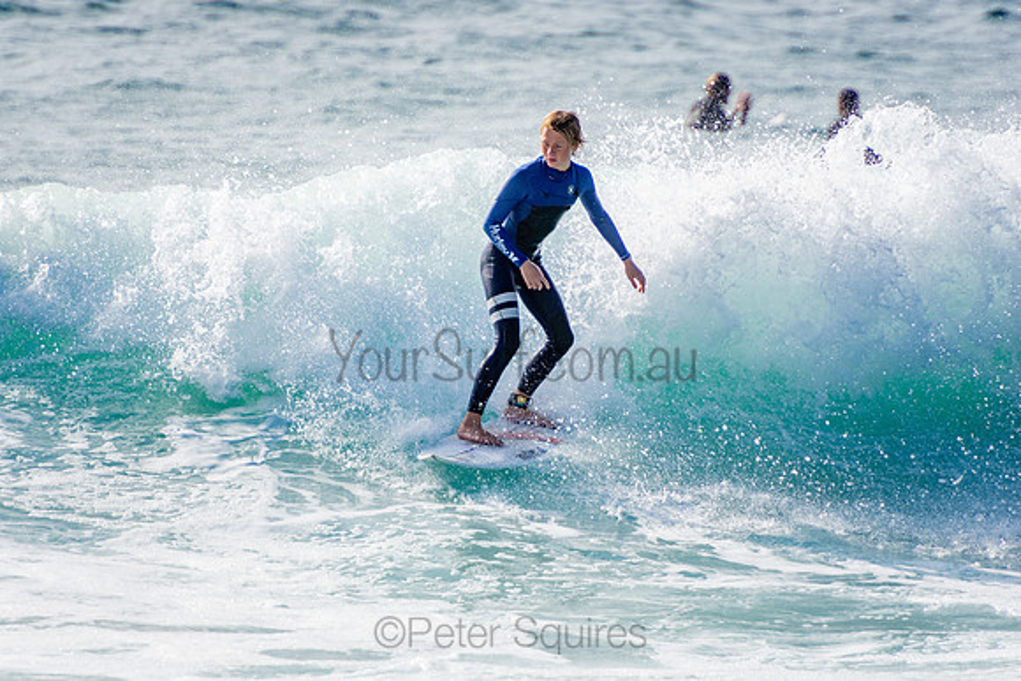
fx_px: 17020
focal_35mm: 600
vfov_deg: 2.3
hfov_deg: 3.4
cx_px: 510
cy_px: 340
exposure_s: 1/2000
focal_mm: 400
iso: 280
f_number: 5.6
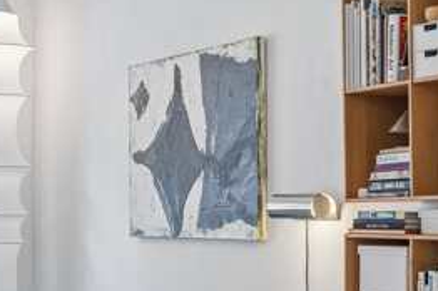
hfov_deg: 19.0
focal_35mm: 107
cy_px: 222
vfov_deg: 12.7
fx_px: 1300
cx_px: 324
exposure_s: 1/15
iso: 200
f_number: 8
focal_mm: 35
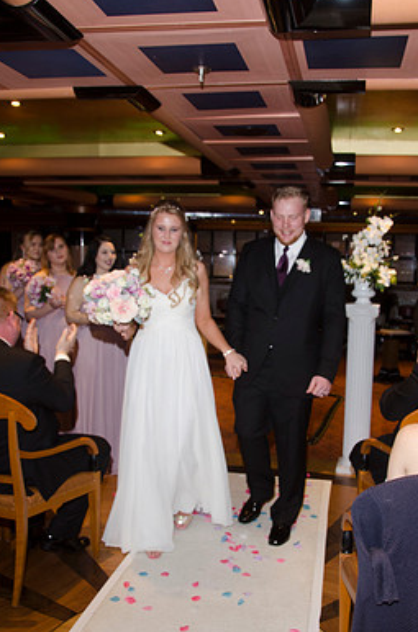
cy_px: 345
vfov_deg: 54.5
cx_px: 233
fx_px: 613
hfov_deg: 37.6
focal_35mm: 35
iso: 400
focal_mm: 20
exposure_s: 1/60
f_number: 5.6
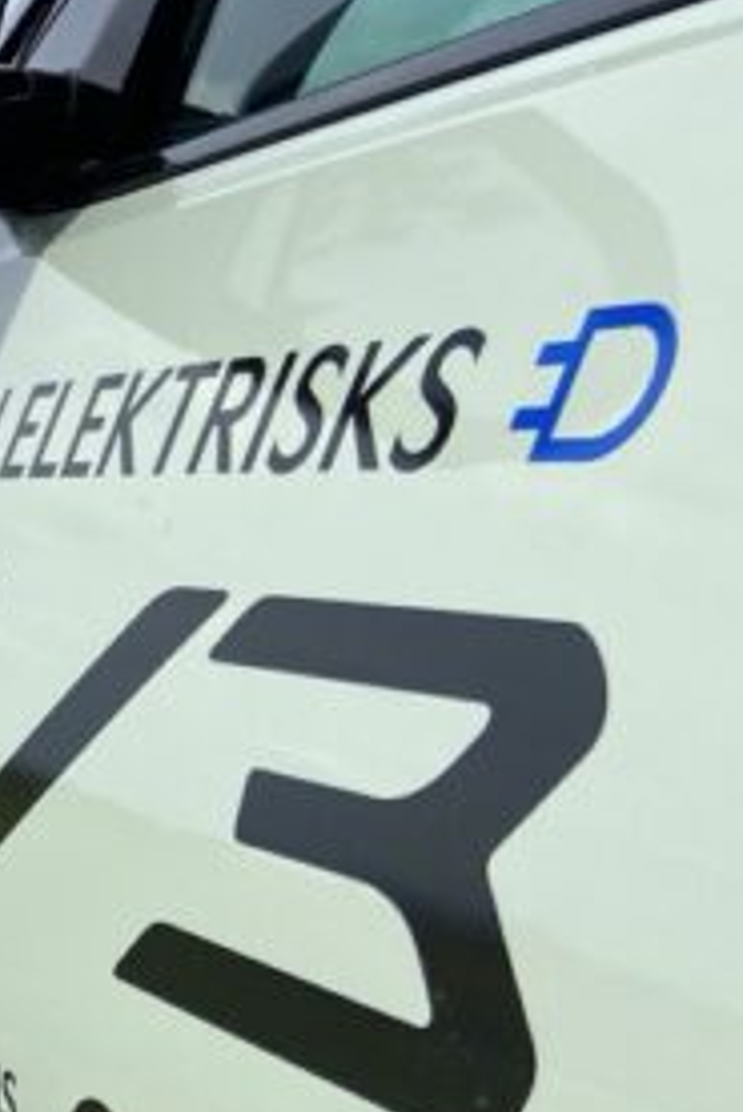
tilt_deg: -8.1
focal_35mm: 75
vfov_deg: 26.9
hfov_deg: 15.0
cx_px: -723
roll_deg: -0.3
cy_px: 711
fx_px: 2319
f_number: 1.8
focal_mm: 4.25
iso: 32
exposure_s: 1/3984
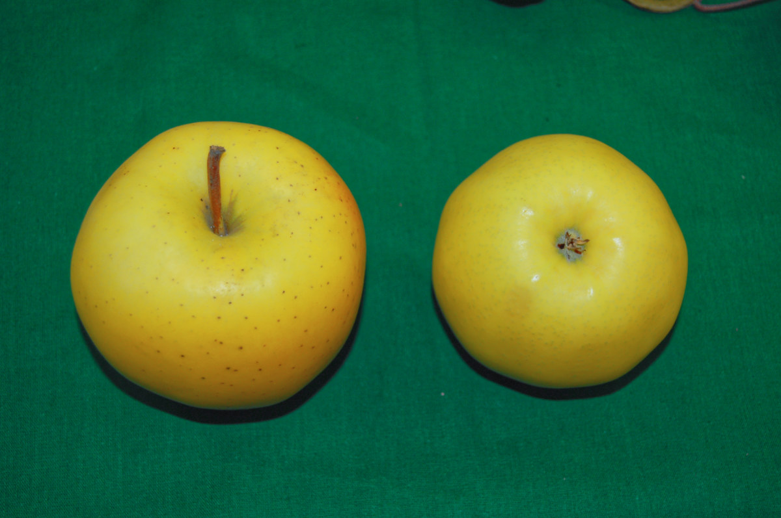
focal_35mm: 60
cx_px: 390
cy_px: 259
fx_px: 1300
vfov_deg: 22.6
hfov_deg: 33.4
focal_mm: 40
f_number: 5
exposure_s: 1/60
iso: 400
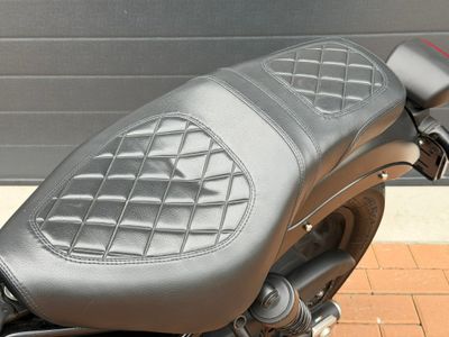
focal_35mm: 48
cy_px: 168
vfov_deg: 30.3
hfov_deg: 39.7
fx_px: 623
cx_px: 224
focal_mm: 6.76
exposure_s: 1/147
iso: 50
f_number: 1.78
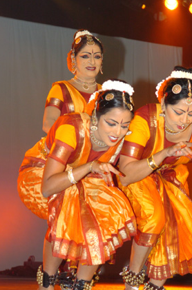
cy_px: 162
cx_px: 124
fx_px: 948
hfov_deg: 11.6
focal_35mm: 118
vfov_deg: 17.4
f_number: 4
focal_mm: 55
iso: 400
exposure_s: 1/60
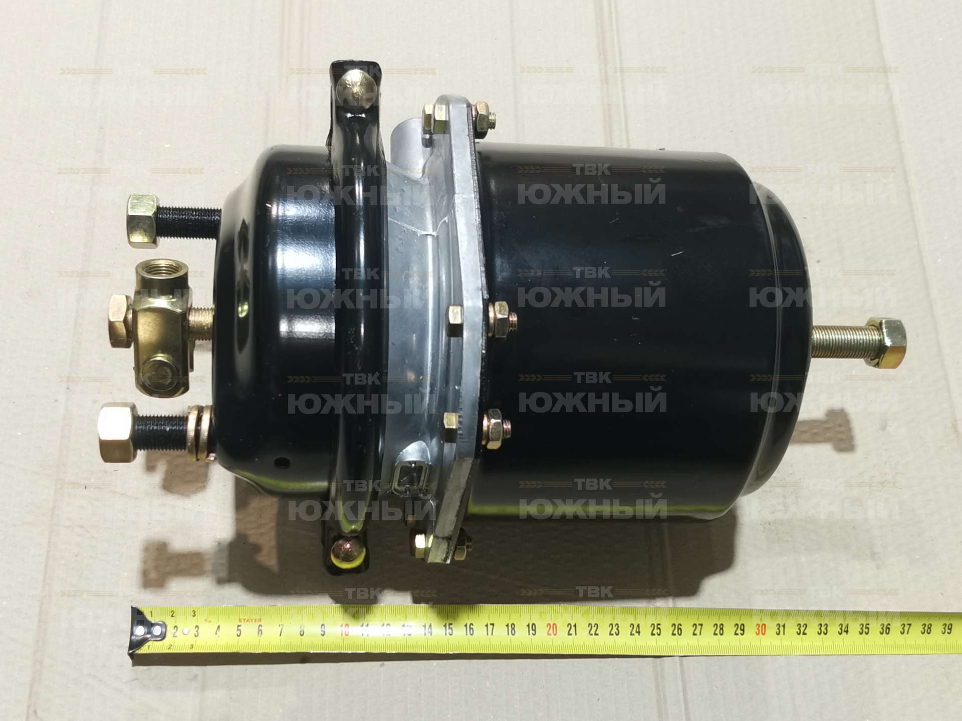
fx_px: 723
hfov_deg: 67.3
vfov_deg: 53.1
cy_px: 360
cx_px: 481
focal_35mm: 26
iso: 200
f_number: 1.4
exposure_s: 1/50
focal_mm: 4.66
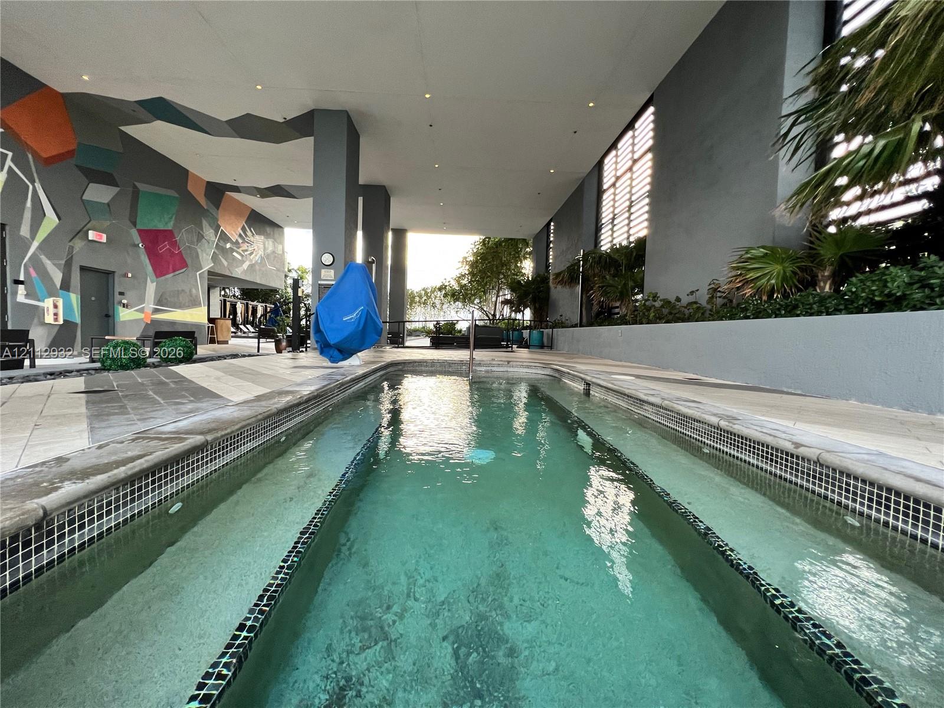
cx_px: 472
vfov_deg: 89.9
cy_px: 354
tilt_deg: -1.9
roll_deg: -2.2
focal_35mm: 13
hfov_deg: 106.2
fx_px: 355
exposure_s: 1/99
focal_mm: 1.57
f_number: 1.8
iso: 160
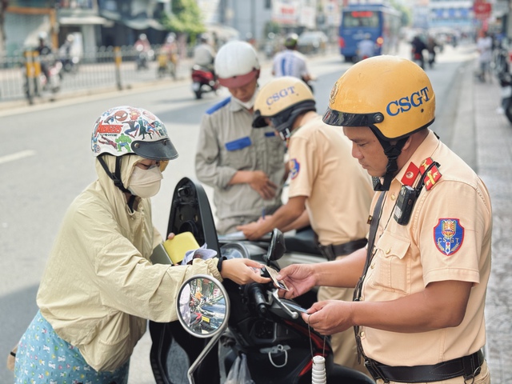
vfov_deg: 30.3
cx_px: 256
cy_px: 192
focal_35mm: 48
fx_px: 710
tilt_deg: -11.3
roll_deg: +1.2
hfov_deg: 39.7
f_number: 1.78
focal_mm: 6.76
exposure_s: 1/1353
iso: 64
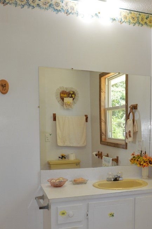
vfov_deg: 47.9
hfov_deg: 32.4
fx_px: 254
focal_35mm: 40
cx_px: 121
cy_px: 149
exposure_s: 1/100
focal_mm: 16
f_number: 4
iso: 400
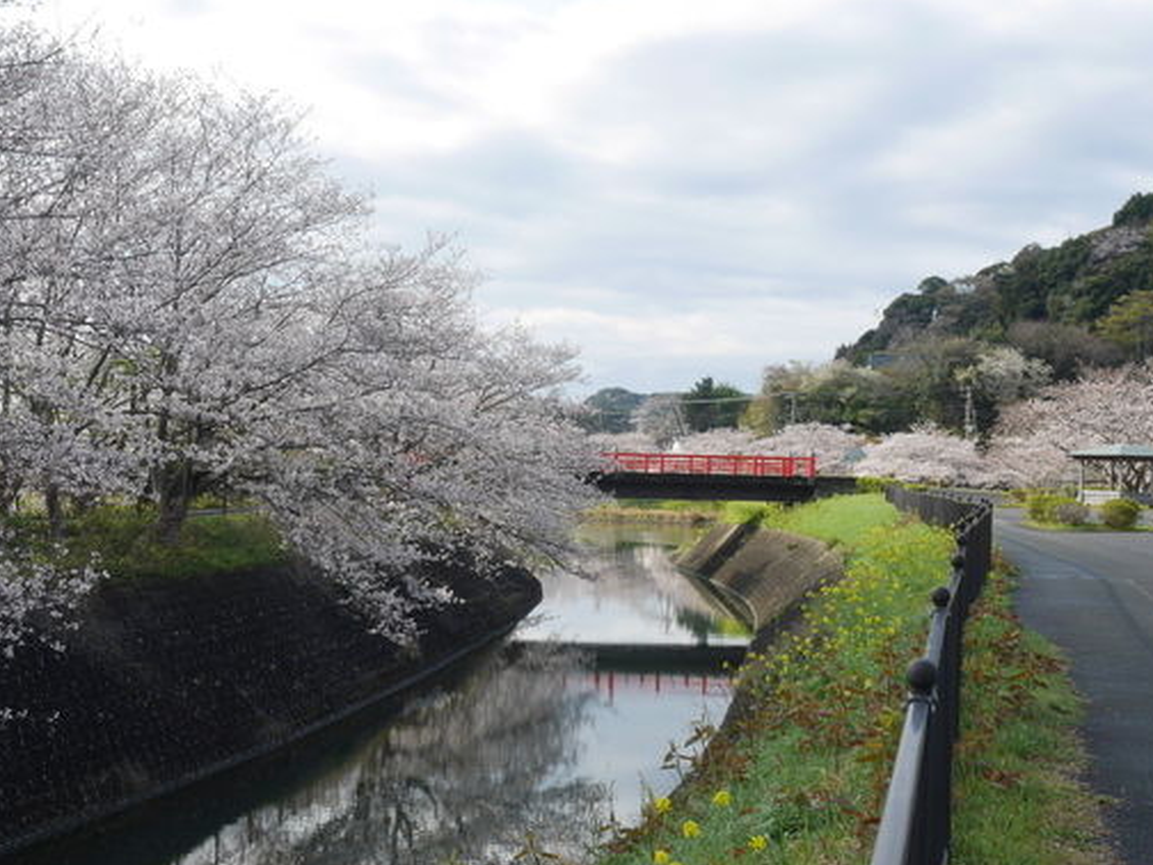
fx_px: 1832
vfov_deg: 26.6
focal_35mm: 55
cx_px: 287
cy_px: 437
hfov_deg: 34.2
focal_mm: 17
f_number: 8
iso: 200
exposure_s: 1/250
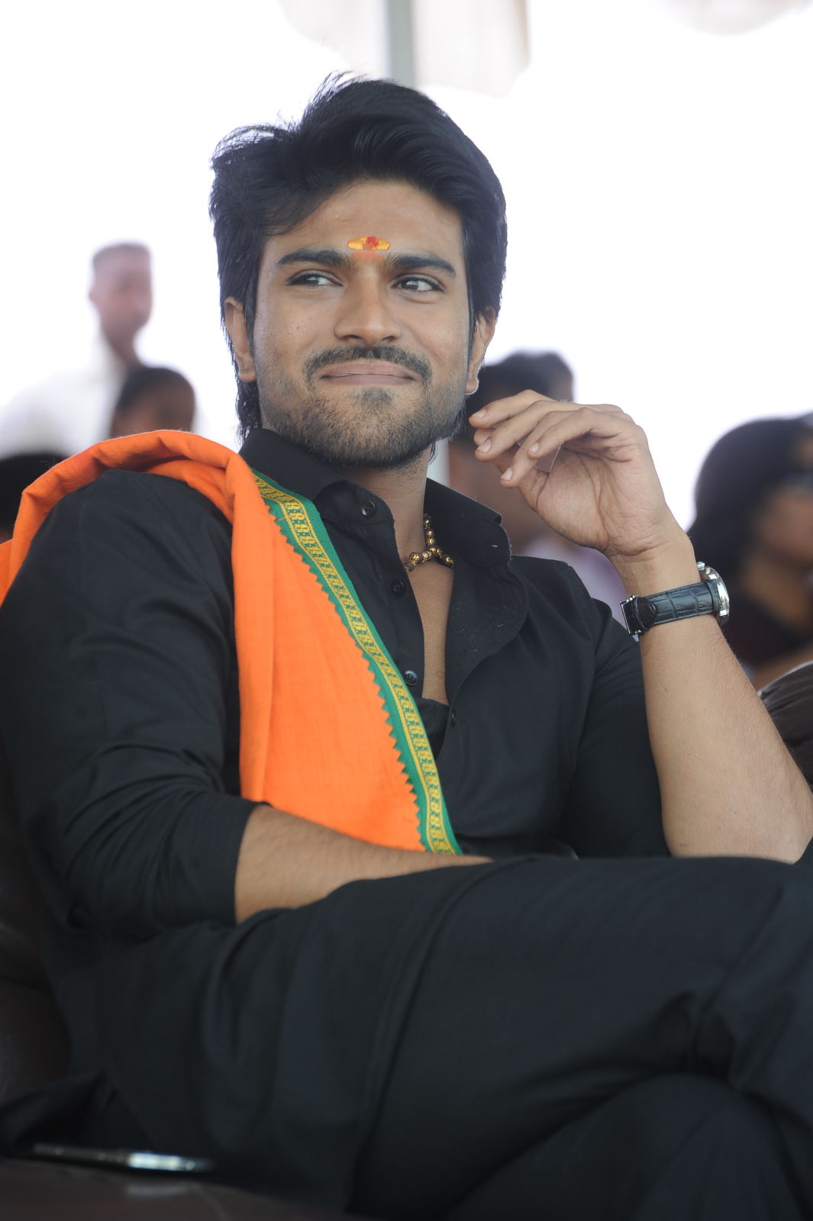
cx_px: 406
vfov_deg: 10.3
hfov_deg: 6.9
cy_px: 610
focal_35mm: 200
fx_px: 6782
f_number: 7.1
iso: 400
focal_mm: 200
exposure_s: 1/125
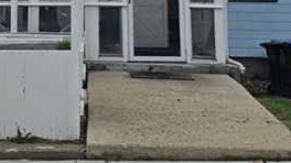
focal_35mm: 73
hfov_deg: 28.4
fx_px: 563
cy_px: -68
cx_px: 60
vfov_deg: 15.4
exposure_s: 1/1117
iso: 12
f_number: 1.7
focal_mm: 6.3
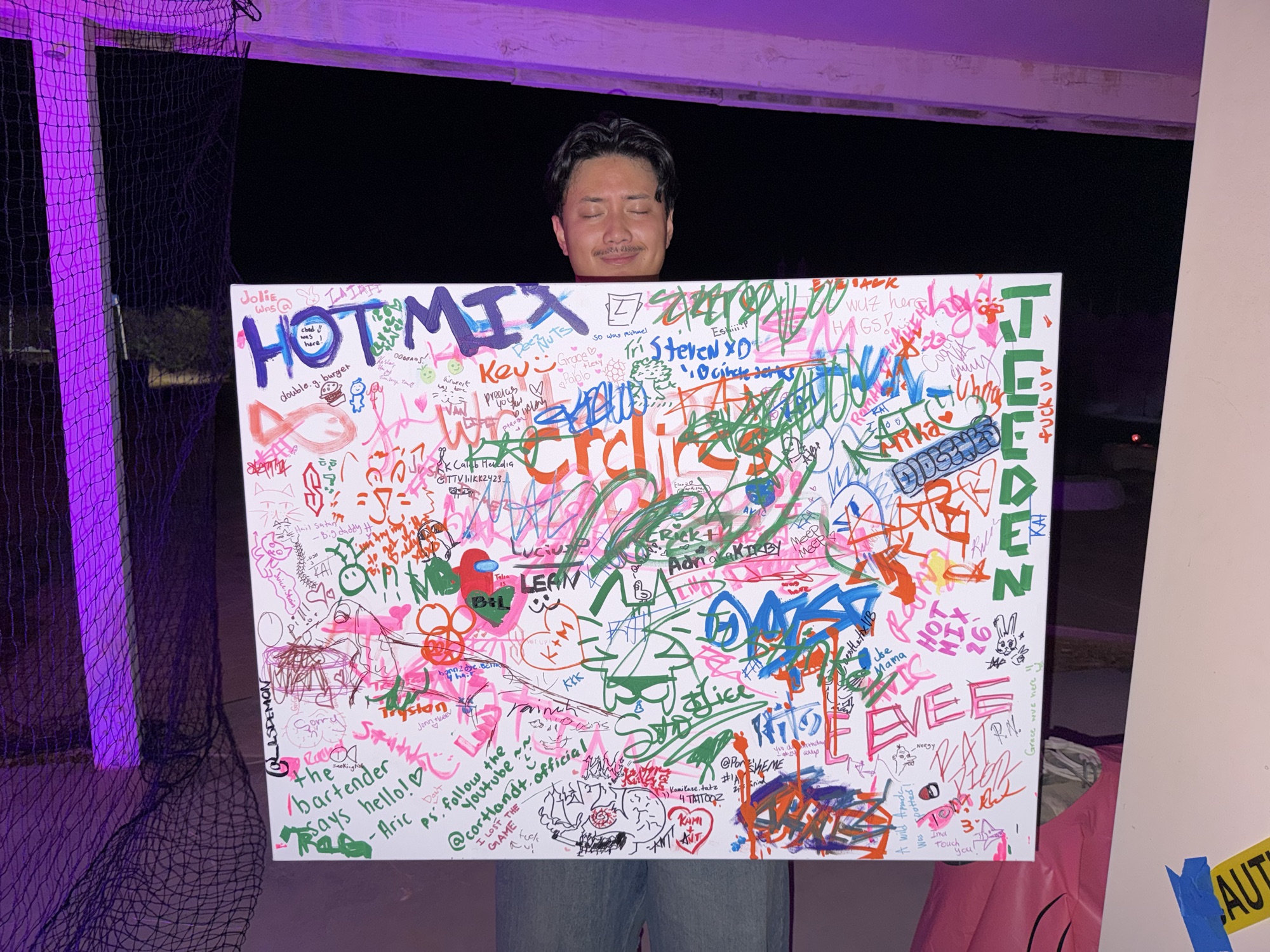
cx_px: 635
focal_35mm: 24
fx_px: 881
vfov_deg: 56.8
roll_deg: -0.8
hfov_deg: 71.6
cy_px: 476
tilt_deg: -9.0
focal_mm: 6.76
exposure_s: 1/17
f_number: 1.78
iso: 64
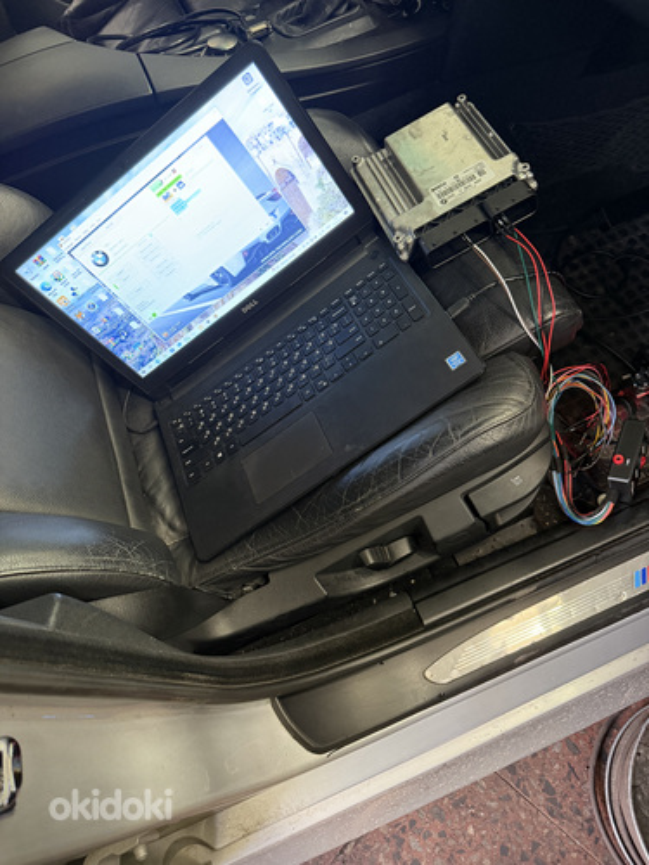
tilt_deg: -61.2
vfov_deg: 71.6
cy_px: 432
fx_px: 600
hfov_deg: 56.8
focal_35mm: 24
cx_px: 324
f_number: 1.78
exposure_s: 1/33
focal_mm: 6.76
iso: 640
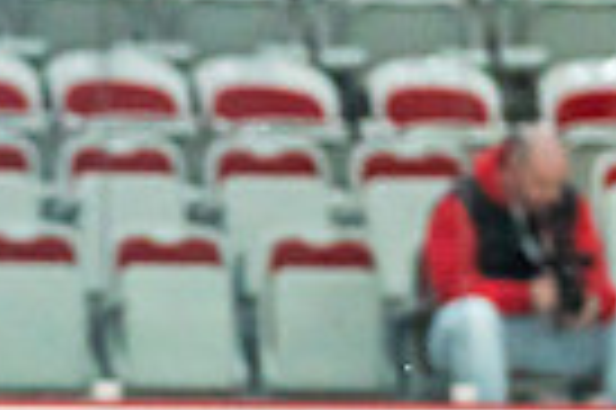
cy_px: 885
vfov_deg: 2.5
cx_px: -294
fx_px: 9297
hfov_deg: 3.8
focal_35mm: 544
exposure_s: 1/1000
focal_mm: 111
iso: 3200
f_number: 2.8
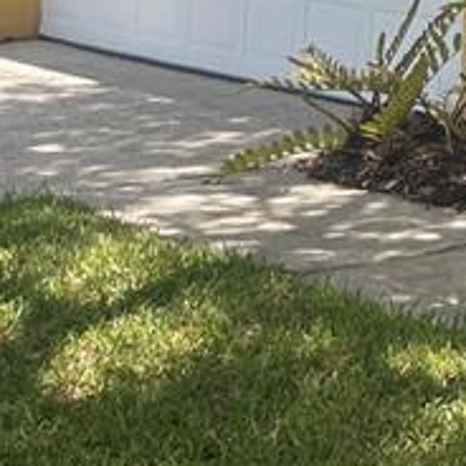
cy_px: -210
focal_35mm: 123
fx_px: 1873
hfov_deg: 11.0
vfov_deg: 13.4
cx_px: 1254
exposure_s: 1/1252
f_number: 1.6
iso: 32
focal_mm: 5.1
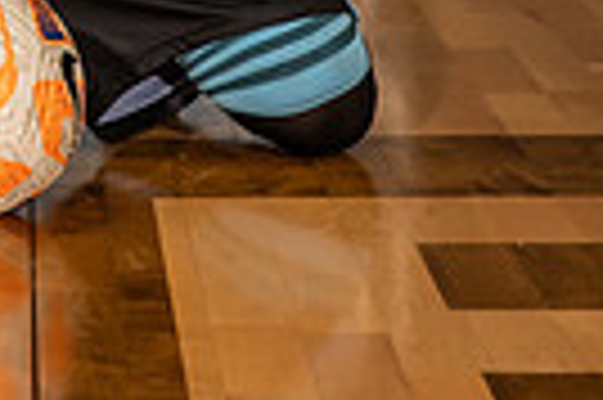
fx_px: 3664
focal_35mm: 219
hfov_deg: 9.3
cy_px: -512
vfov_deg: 6.0
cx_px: -50
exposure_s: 1/320
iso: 800
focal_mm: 65
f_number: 6.3
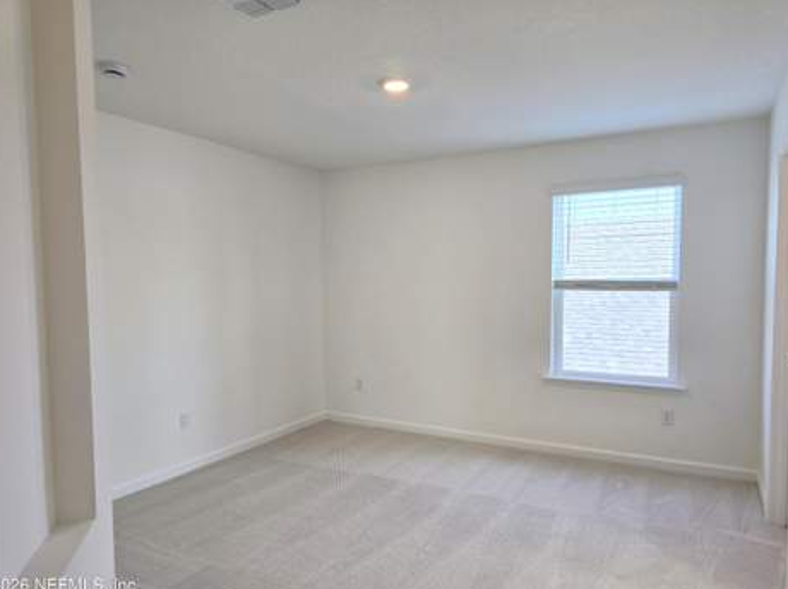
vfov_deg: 56.7
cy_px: 304
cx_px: 387
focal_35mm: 24
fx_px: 546
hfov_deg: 71.6
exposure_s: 1/120
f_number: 1.7
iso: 40
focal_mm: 6.3
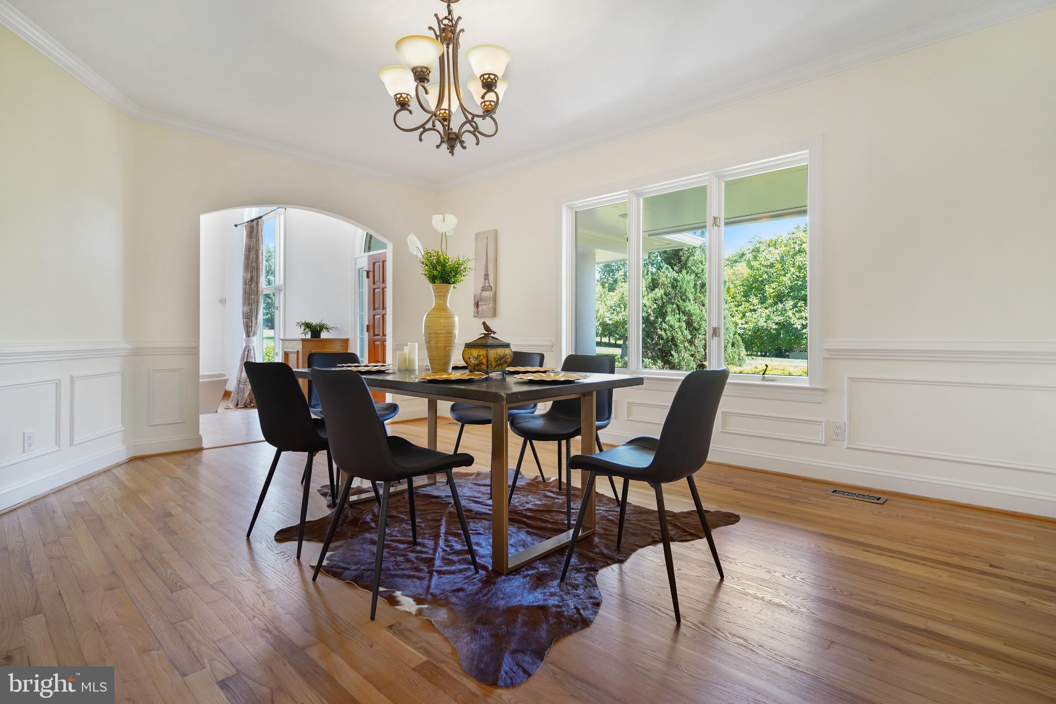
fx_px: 499
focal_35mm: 17
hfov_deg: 93.3
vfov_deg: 70.4
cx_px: 528
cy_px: 352
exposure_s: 1/25
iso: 320
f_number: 2.8
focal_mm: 17
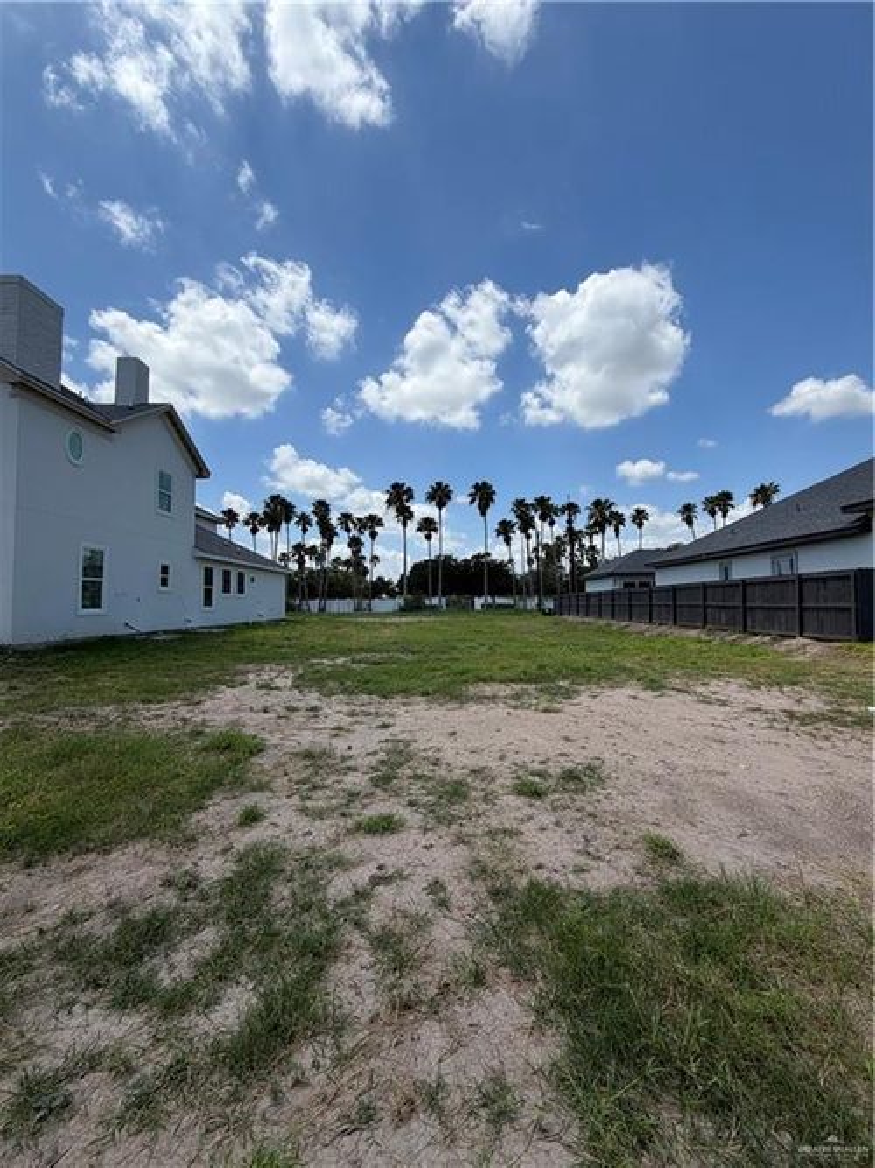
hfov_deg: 85.7
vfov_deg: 102.1
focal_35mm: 14
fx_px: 472
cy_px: 584
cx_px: 438
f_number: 2.2
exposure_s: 1/1145
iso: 20
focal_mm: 2.22
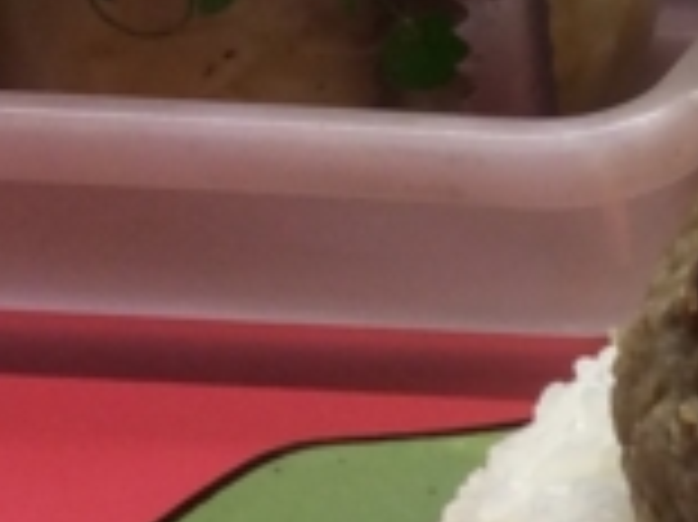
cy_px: 590
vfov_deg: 8.9
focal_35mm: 165
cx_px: 1662
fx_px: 3325
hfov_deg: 10.4
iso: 32
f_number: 2.4
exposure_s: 1/24
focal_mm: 3.3
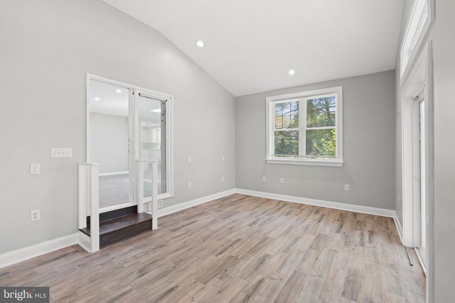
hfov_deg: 95.0
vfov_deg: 72.1
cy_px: 152
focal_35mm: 16
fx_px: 209
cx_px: 228
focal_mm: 16.5
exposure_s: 1/1.25
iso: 100
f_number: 9
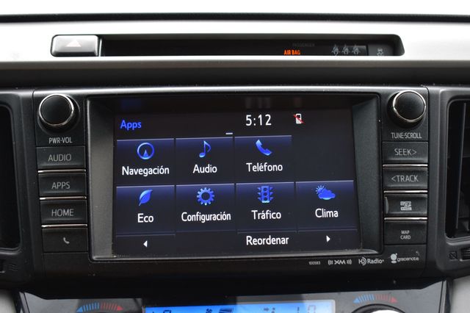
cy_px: 156
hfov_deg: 35.1
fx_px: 744
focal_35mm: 57
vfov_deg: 23.8
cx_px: 235
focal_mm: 38
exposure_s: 1/25
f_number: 7.1
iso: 400
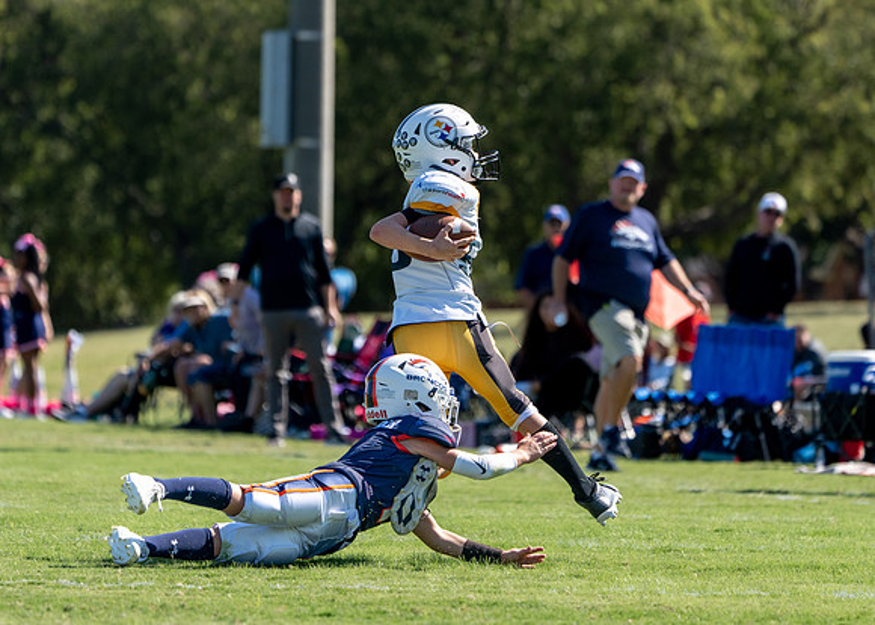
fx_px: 8608
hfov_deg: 5.8
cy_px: 255
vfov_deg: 4.2
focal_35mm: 346
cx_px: 418
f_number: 5.6
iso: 250
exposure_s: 1/2000
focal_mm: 276
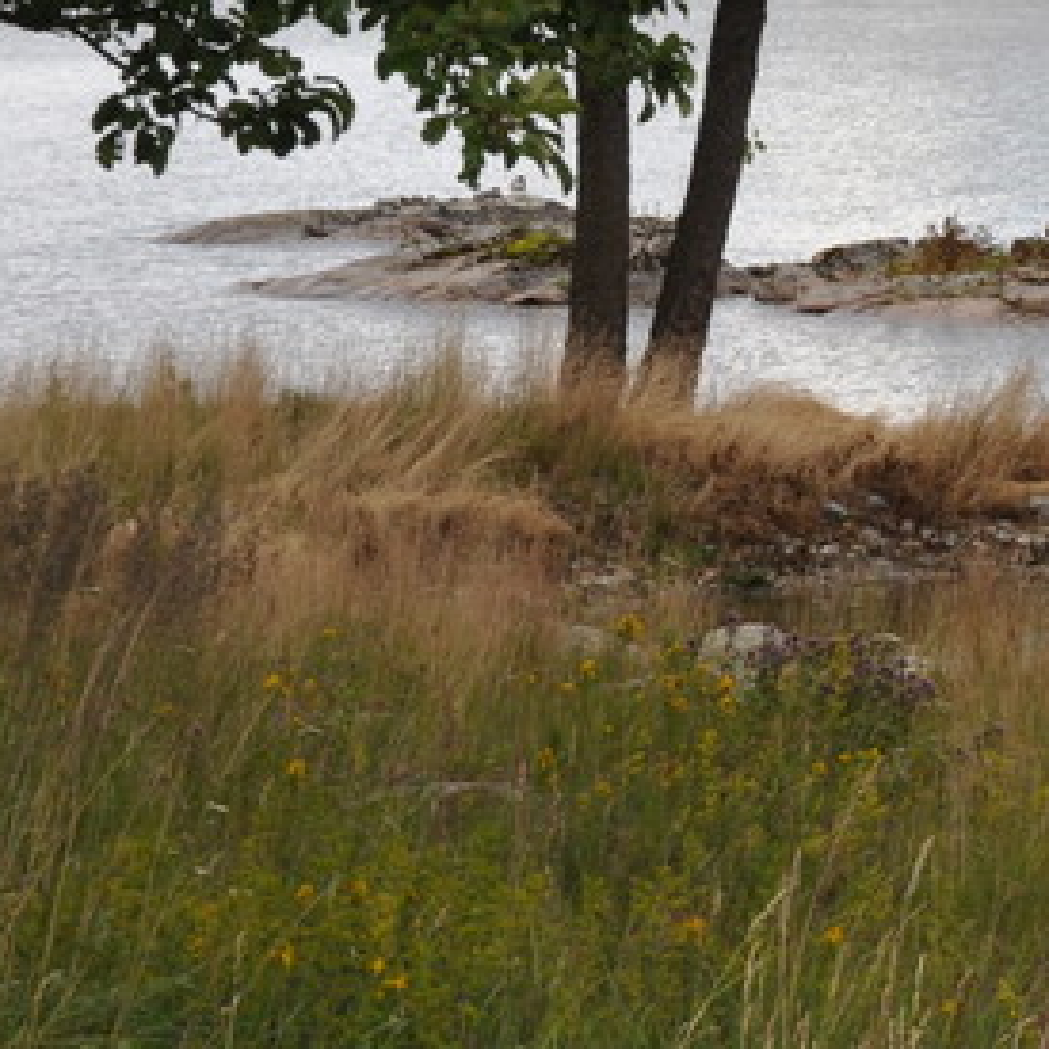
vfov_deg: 10.3
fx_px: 5794
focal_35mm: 169
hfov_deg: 9.9
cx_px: 1728
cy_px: -23
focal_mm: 38
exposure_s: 1/200
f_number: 14
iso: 400
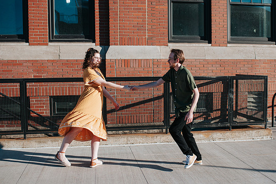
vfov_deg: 29.8
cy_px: 87
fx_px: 345
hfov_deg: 43.4
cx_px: 166
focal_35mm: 45
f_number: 3.2
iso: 125
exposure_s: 1/1250
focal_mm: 35
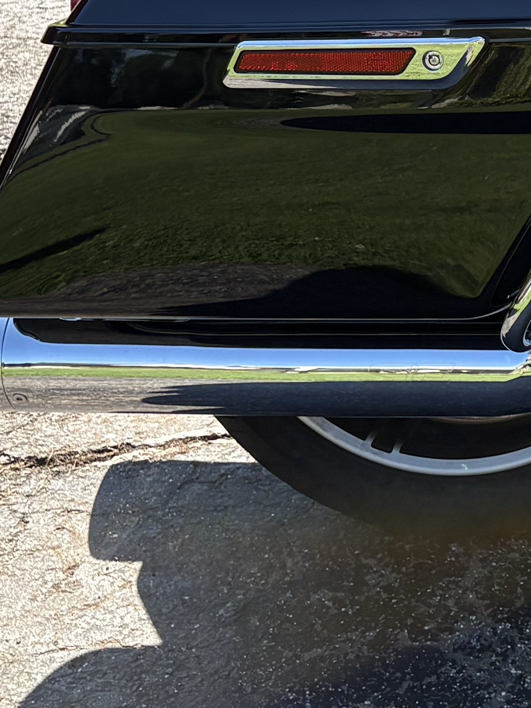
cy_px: 27
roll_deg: -3.0
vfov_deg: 19.0
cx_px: 961
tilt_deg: -21.2
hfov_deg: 13.2
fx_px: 2065
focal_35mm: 101
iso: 64
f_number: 1.6
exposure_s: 1/1196
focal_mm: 5.96
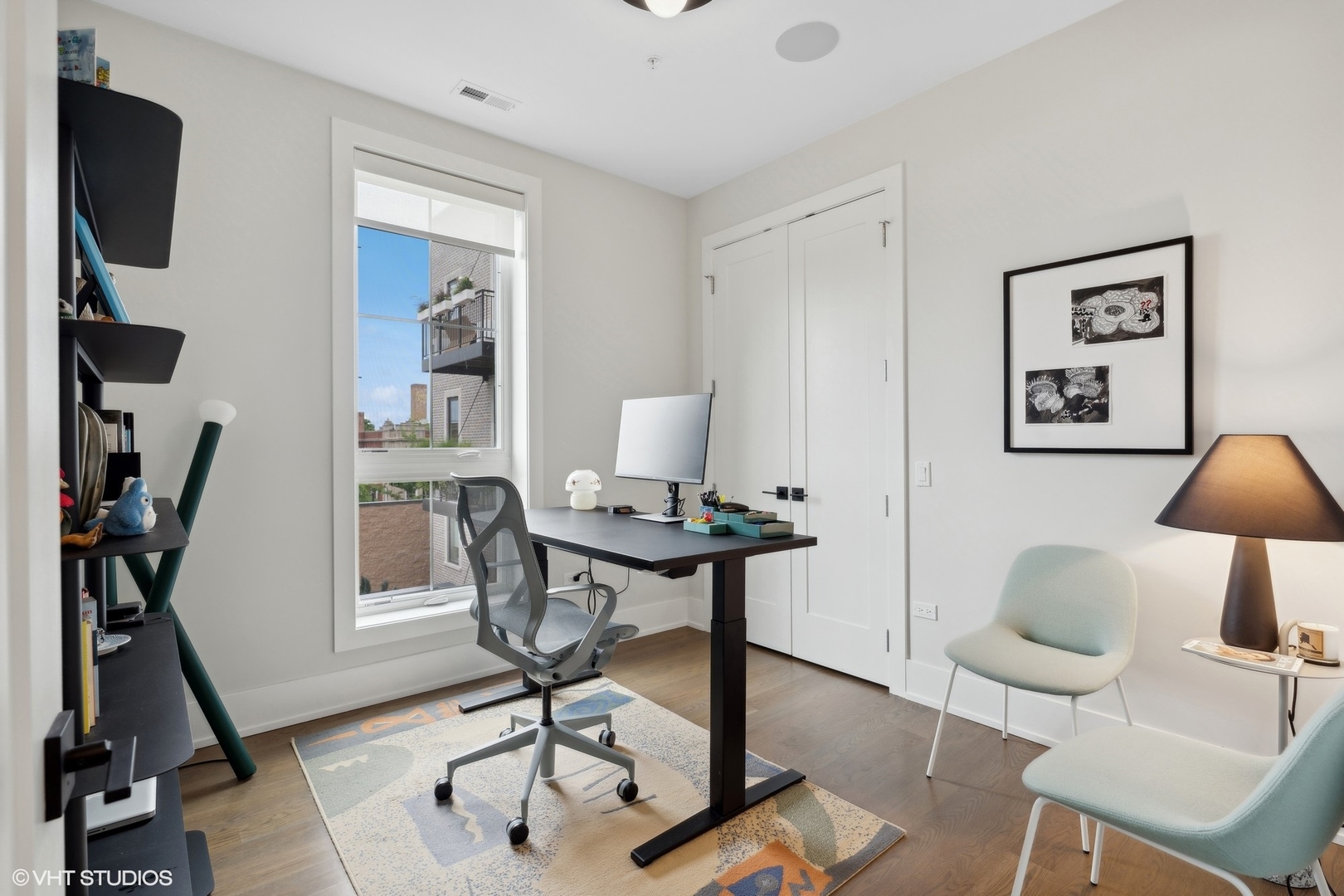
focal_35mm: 16
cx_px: 672
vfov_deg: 73.7
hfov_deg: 96.7
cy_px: 448
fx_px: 597
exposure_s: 1/15
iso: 320
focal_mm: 16
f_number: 8
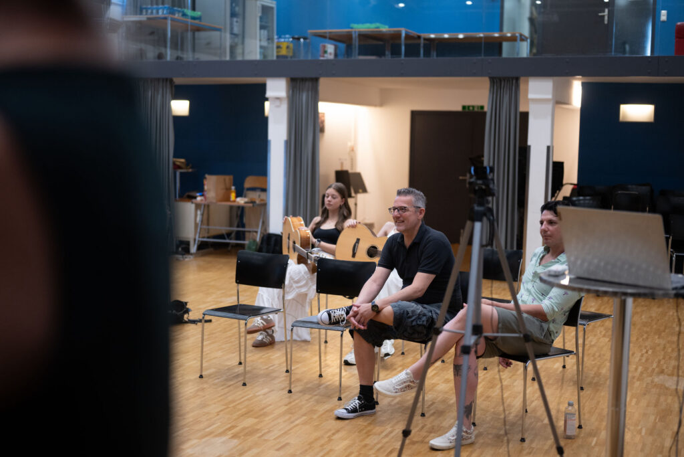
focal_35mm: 50
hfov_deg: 39.6
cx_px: 342
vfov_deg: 27.0
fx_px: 950
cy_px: 228
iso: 1000
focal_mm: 50
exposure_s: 1/320
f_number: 1.8
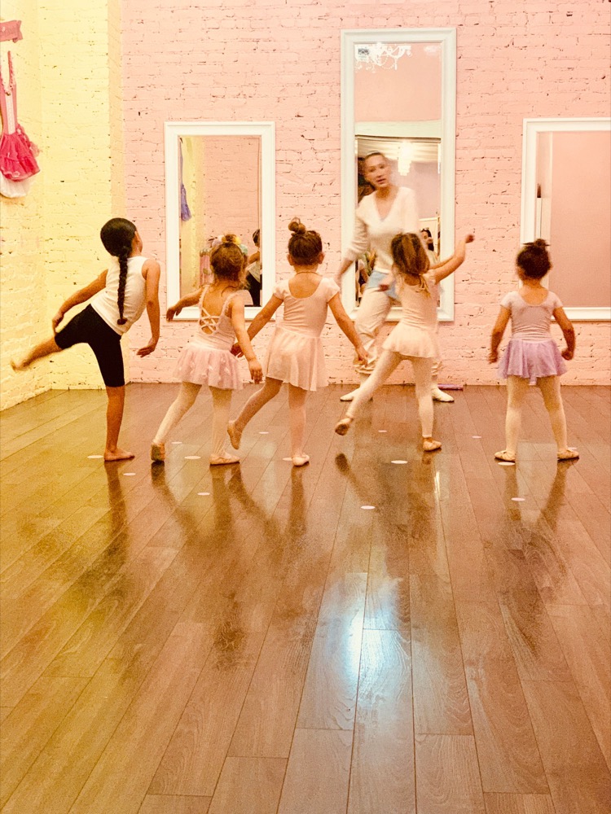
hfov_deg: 28.0
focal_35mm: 52
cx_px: 306
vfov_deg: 36.8
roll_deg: -0.8
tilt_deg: -9.0
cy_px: 407
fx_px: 1224
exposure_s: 1/40
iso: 320
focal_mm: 6
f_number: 2.4
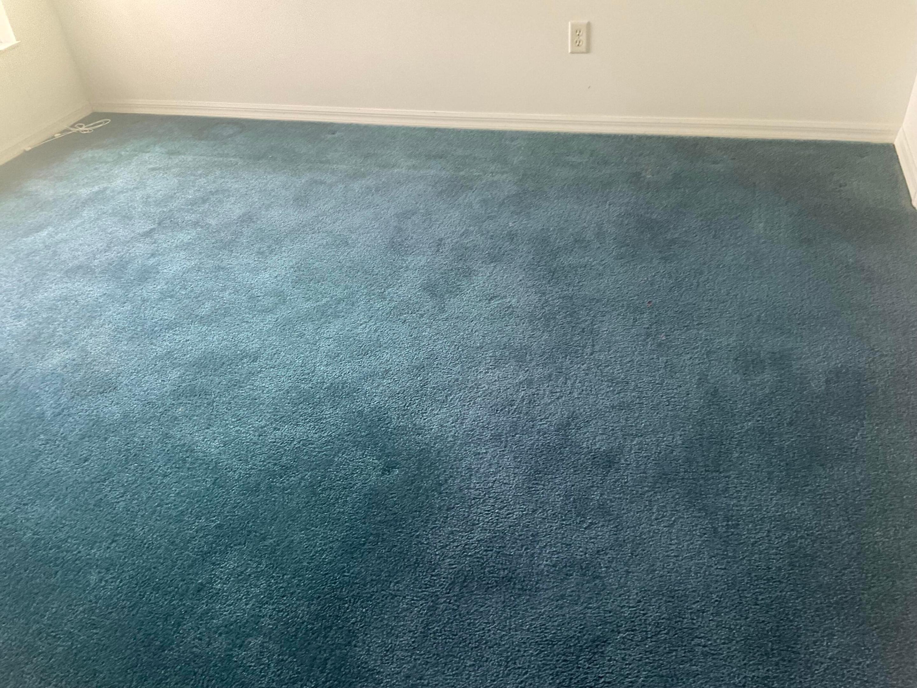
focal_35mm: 29
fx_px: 768
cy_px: 344
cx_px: 458
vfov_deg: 48.2
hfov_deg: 61.7
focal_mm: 3
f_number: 1.8
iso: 100
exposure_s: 1/60
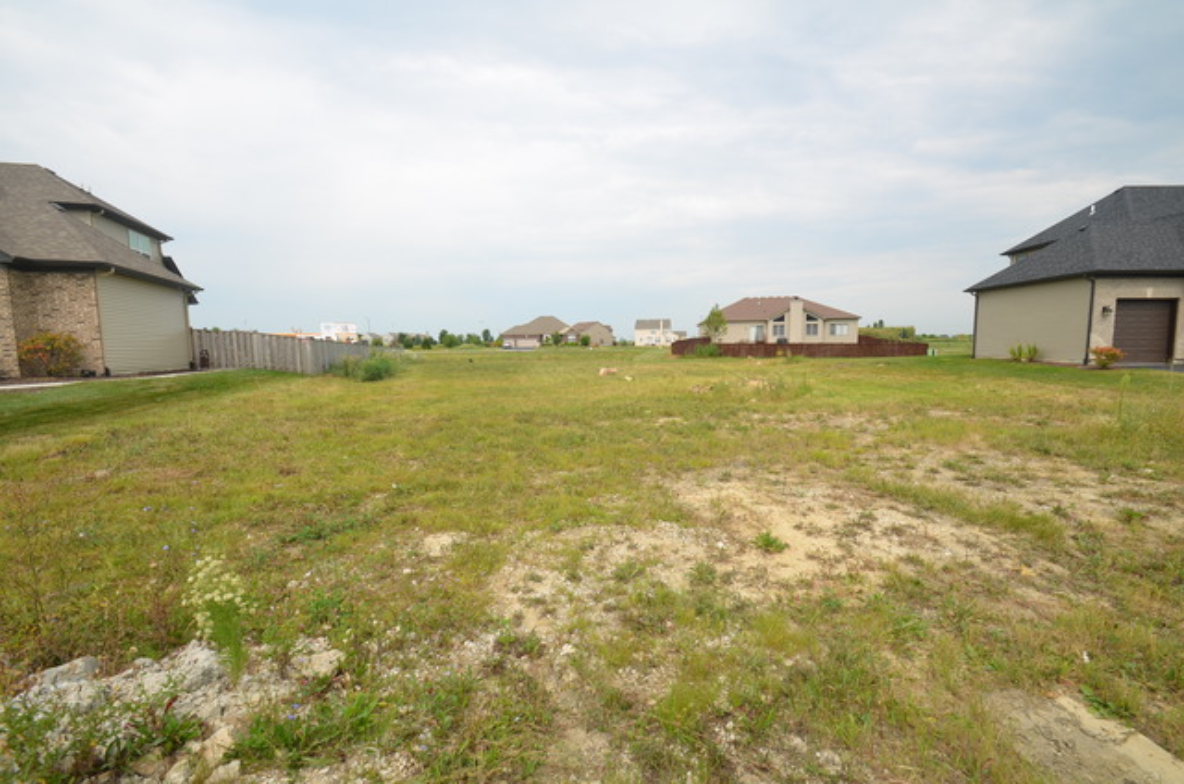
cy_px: 392
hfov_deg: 100.5
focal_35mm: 15
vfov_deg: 77.1
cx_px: 592
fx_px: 492
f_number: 8
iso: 100
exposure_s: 1/200
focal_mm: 10
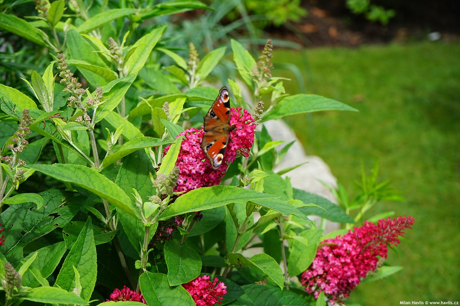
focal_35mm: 70
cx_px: 230
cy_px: 153
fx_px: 894
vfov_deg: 19.4
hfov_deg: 28.9
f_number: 9
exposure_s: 1/125
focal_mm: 70
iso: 100
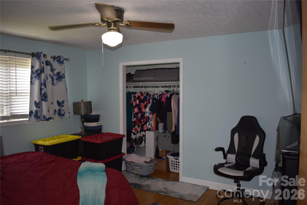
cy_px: 102
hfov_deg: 67.4
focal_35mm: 27
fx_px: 230
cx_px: 154
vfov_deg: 47.9
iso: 280
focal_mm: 18
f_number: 3.5
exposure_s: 1/60
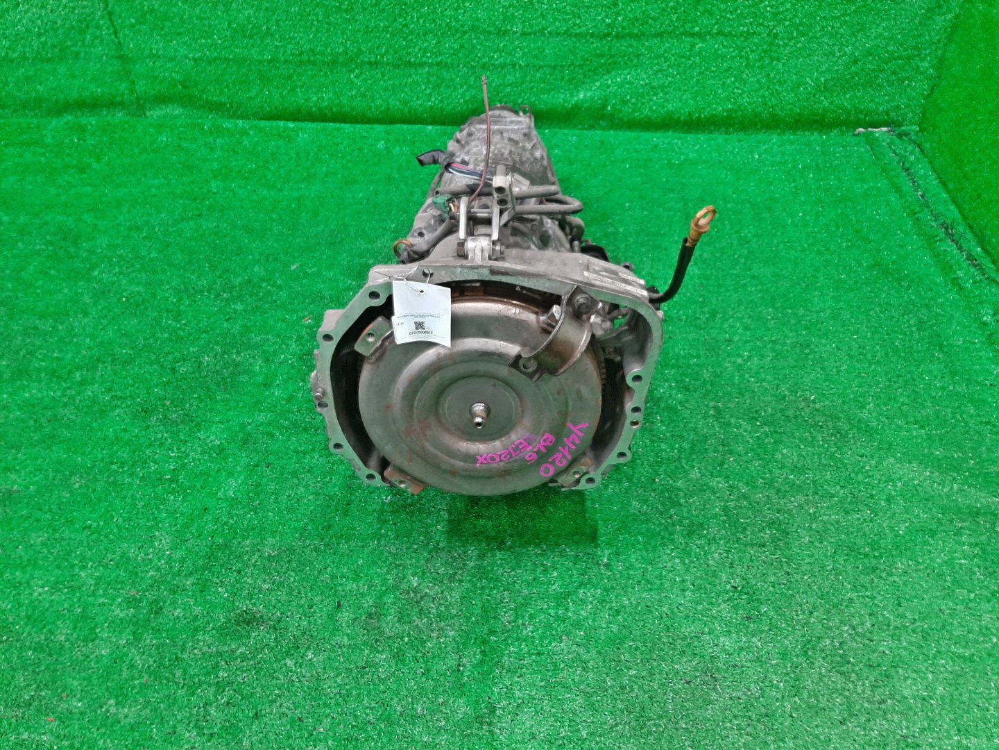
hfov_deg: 67.3
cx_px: 500
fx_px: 750
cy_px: 375
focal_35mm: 26
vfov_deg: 53.1
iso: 148
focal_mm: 3.93
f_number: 1.7
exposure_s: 1/50
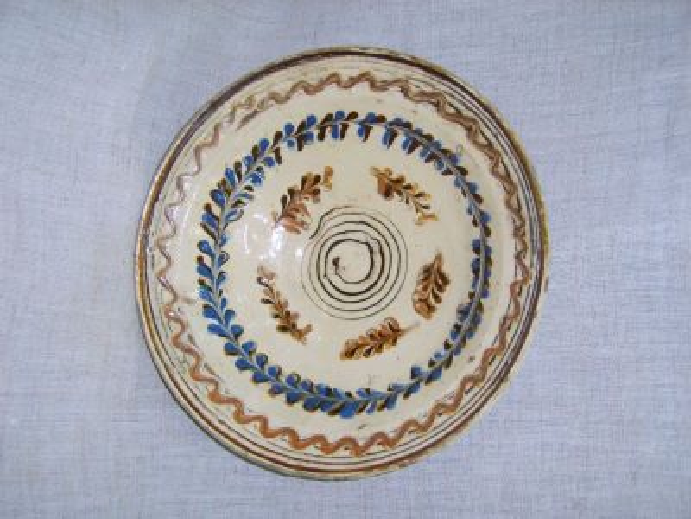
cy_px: 260
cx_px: 346
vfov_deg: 37.7
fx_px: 759
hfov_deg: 49.0
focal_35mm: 38
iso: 50
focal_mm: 7.8
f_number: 2.8
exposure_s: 1/30
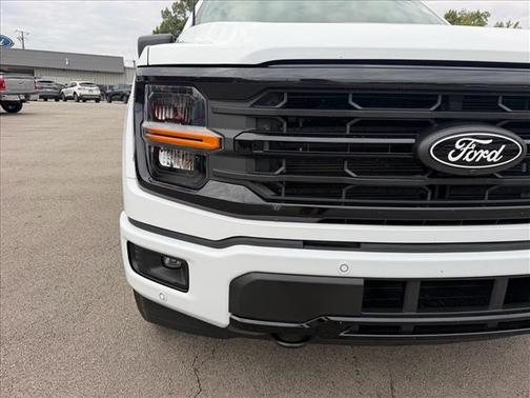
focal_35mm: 24
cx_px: 265
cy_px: 199
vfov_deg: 56.8
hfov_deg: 71.6
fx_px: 367
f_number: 1.78
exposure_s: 1/868
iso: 80
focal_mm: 6.76
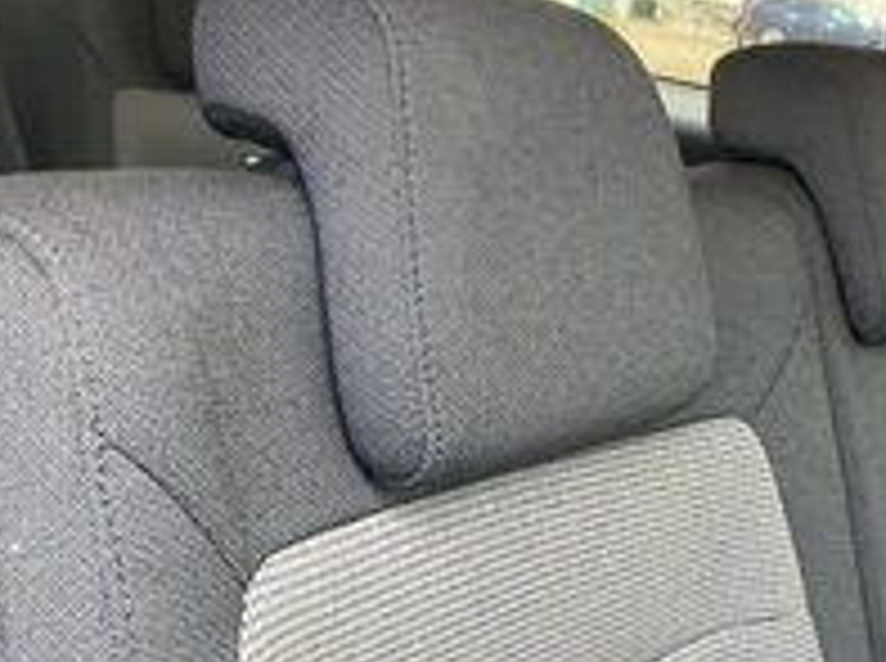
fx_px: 1507
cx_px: 576
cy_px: 522
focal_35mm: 59
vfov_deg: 24.4
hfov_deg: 32.5
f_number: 1.8
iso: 64
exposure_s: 1/96
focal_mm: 3
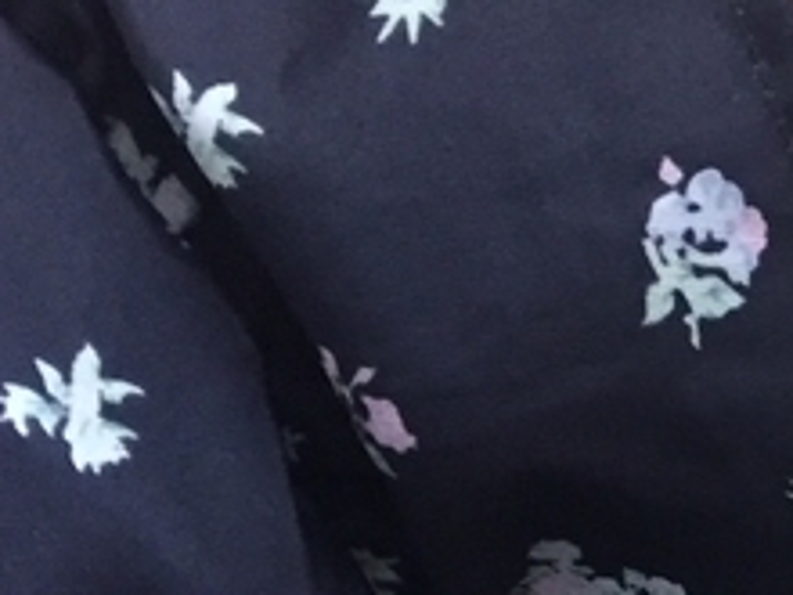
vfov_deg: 10.3
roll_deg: +7.6
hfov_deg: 12.6
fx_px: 3093
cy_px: 1089
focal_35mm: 135
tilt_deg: -13.1
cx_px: 1636
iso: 200
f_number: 2.2
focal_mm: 4.15
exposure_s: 1/33
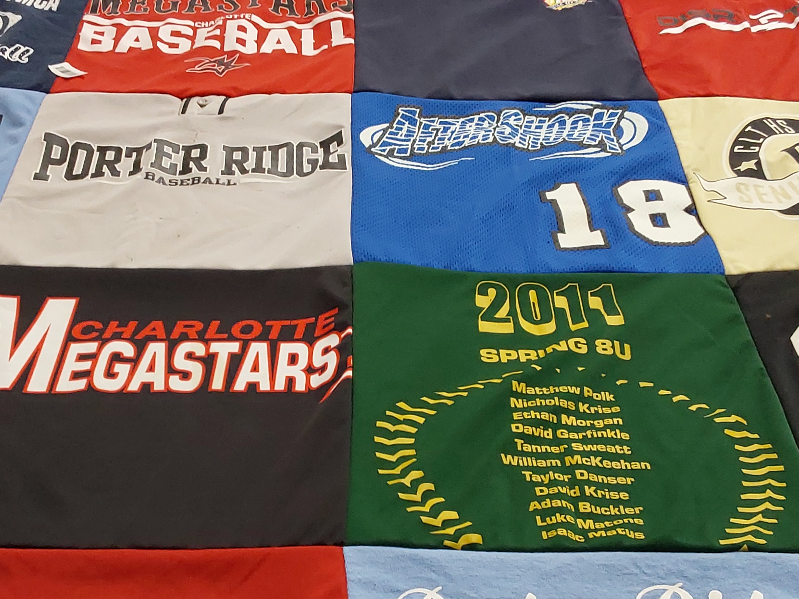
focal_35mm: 55
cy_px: 404
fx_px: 1269
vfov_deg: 26.4
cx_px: 324
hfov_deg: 34.8
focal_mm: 2.91
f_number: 1.9
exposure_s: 1/60
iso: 125
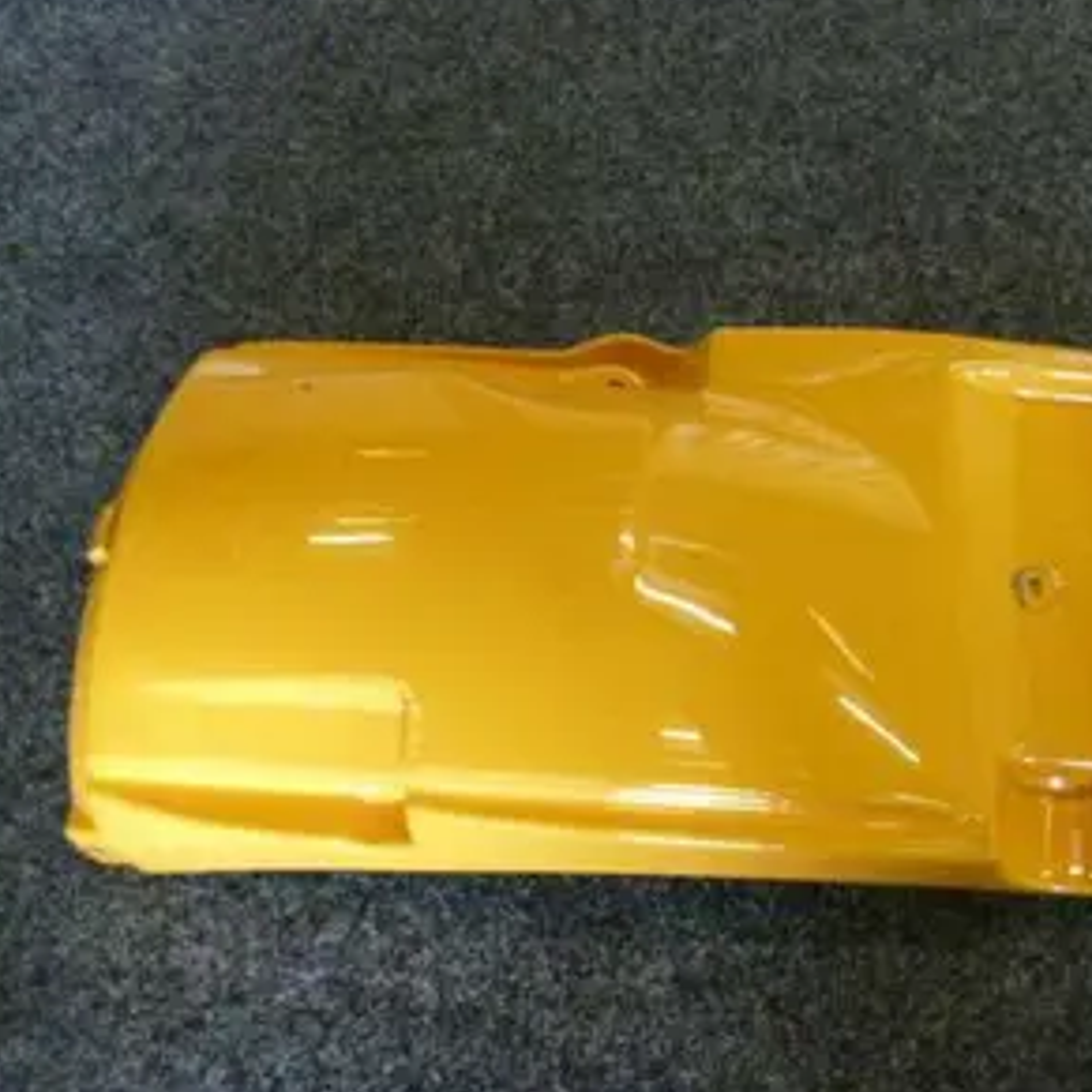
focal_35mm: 35
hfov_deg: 46.0
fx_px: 1249
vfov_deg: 47.2
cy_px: 559
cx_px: 784
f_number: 2.5
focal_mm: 4.3
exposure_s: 1/30
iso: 400
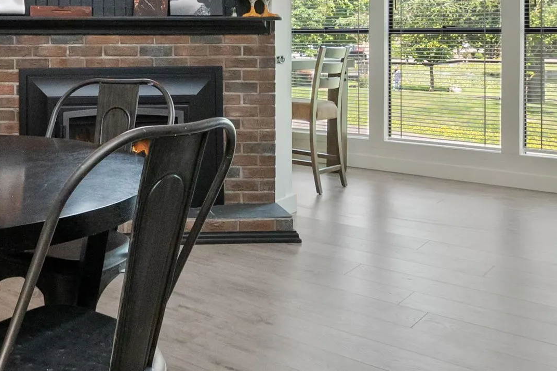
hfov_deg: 42.6
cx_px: 85
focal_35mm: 43
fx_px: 665
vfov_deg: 29.7
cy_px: 30
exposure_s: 1/100
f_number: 7.1
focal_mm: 10
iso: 200
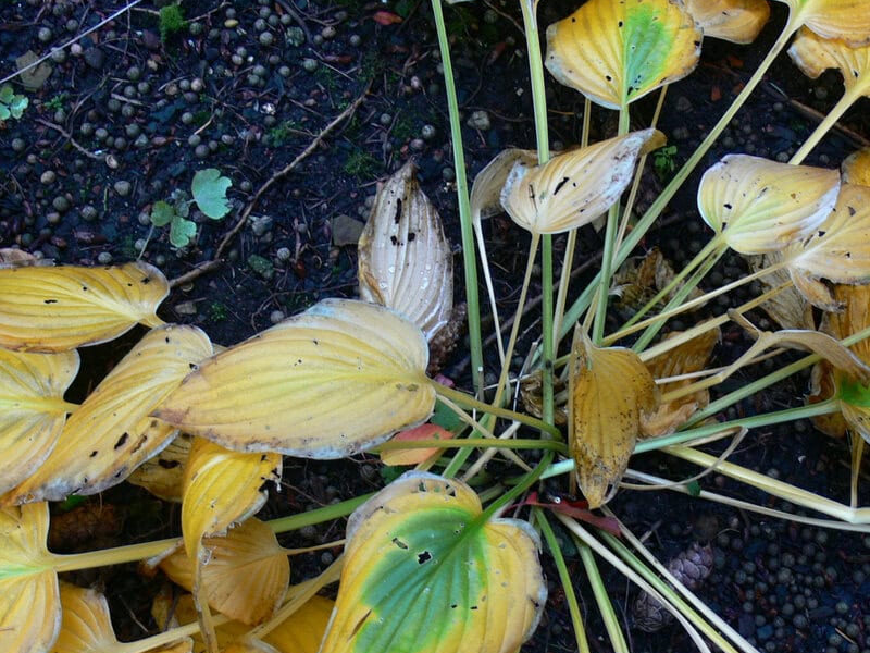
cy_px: 438
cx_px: 443
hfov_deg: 27.4
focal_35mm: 71
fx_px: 1784
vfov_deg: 20.6
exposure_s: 1/25
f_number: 3.2
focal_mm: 9.6
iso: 100
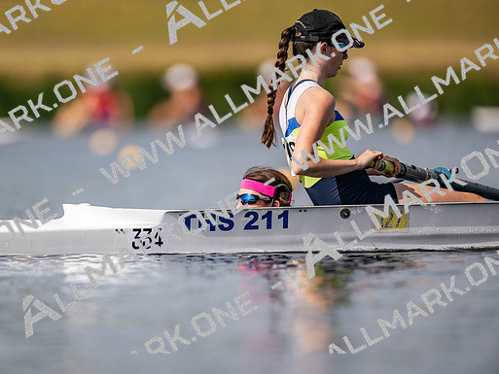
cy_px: 187
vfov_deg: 2.3
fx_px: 9415
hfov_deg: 3.0
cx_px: 220
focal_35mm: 653
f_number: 4
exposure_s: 1/2500
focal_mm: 600
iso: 110
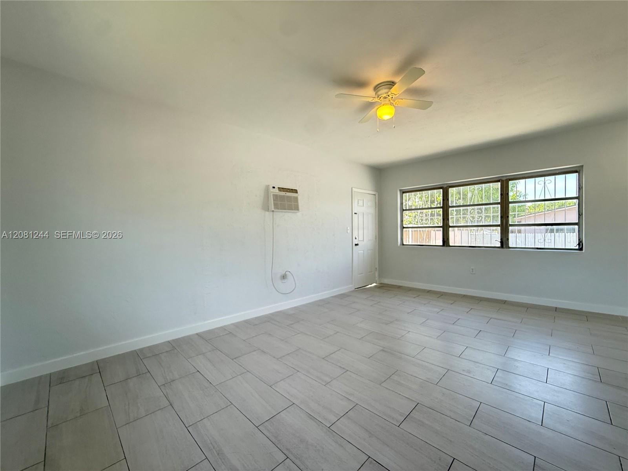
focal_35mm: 14
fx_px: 254
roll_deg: +0.4
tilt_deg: -0.2
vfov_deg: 85.7
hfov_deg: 102.1
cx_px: 314
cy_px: 236
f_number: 2.2
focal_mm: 2.22
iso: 160
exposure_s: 1/120
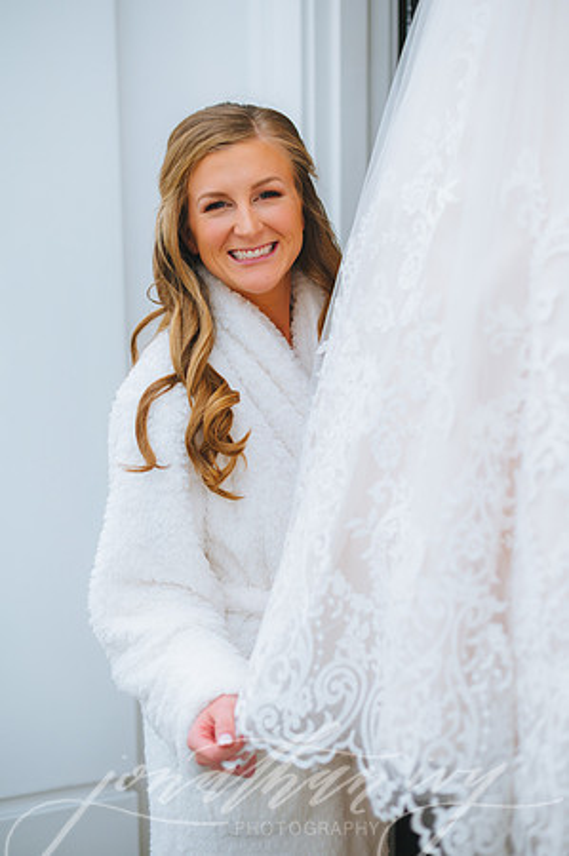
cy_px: 428
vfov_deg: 39.6
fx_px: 1188
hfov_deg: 26.9
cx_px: 284
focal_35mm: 50
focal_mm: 50
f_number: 2
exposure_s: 1/400
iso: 250
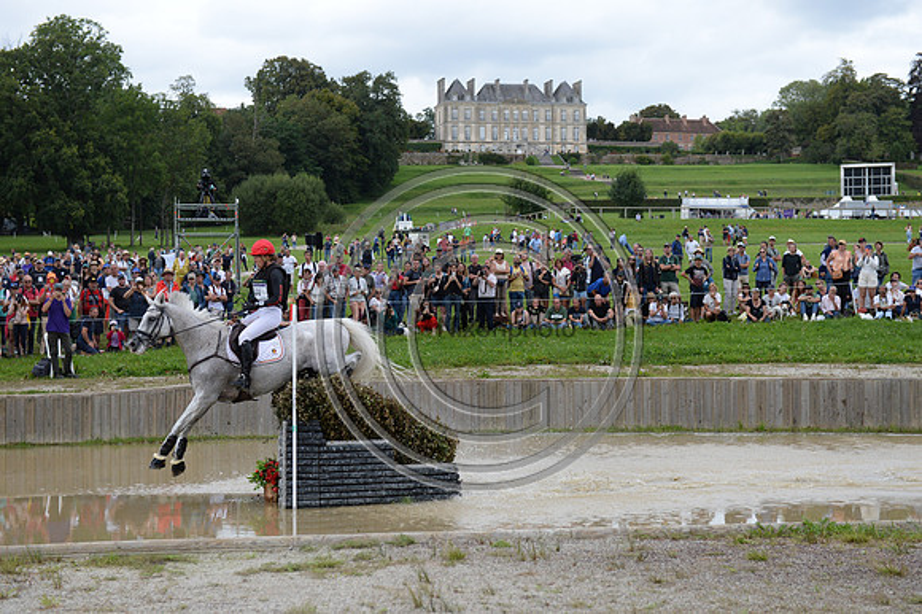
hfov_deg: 28.9
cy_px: 307
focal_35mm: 70
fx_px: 1792
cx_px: 461
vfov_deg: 19.4
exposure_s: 1/3200
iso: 1250
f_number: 4.5
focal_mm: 70
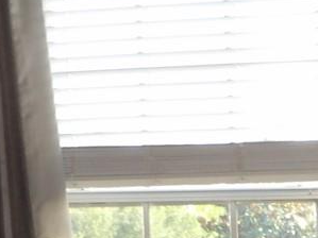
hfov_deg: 12.7
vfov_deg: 9.2
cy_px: 505
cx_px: 420
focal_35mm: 150
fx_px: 1377
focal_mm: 5
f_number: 3.4
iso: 200
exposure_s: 1/33
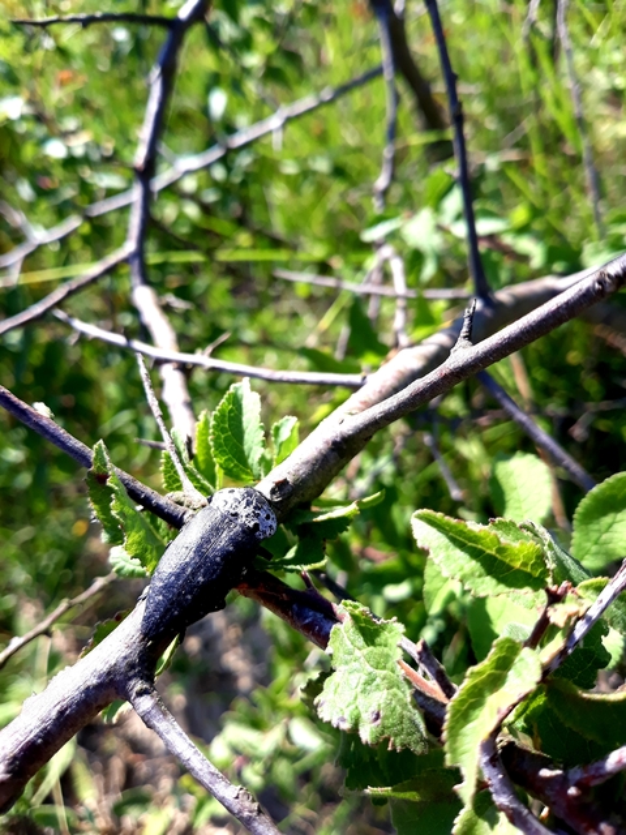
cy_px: 418
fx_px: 651
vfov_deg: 65.3
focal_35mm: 27
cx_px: 313
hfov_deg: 51.4
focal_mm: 3.71
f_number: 1.7
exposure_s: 1/394
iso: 40
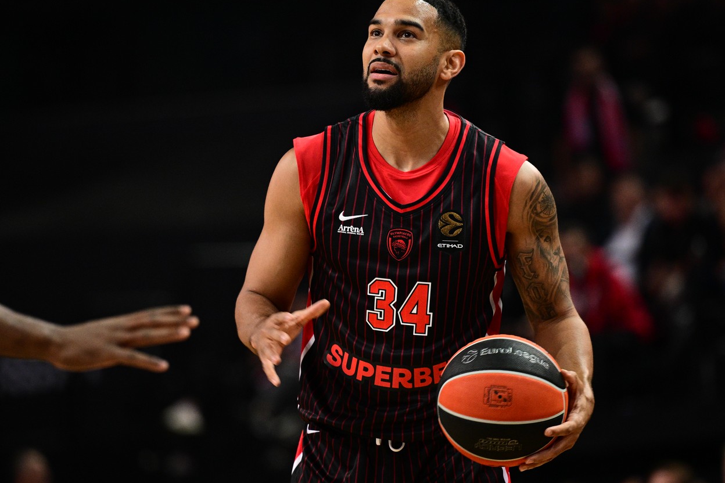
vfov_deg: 5.0
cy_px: 249
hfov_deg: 7.5
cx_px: 365
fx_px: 5518
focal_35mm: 274
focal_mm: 190
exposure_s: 1/500
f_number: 2.8
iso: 2000
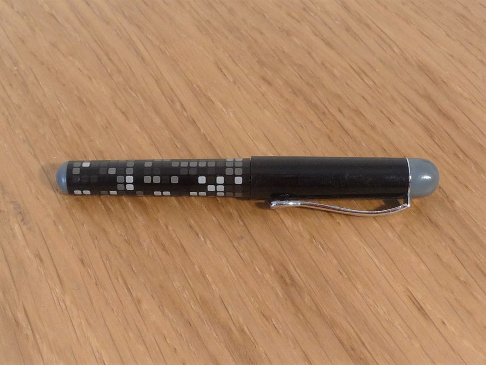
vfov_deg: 49.7
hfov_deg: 63.4
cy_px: 182
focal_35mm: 28
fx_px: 393
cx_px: 243
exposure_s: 1/30
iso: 200
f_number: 3.3
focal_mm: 4.7
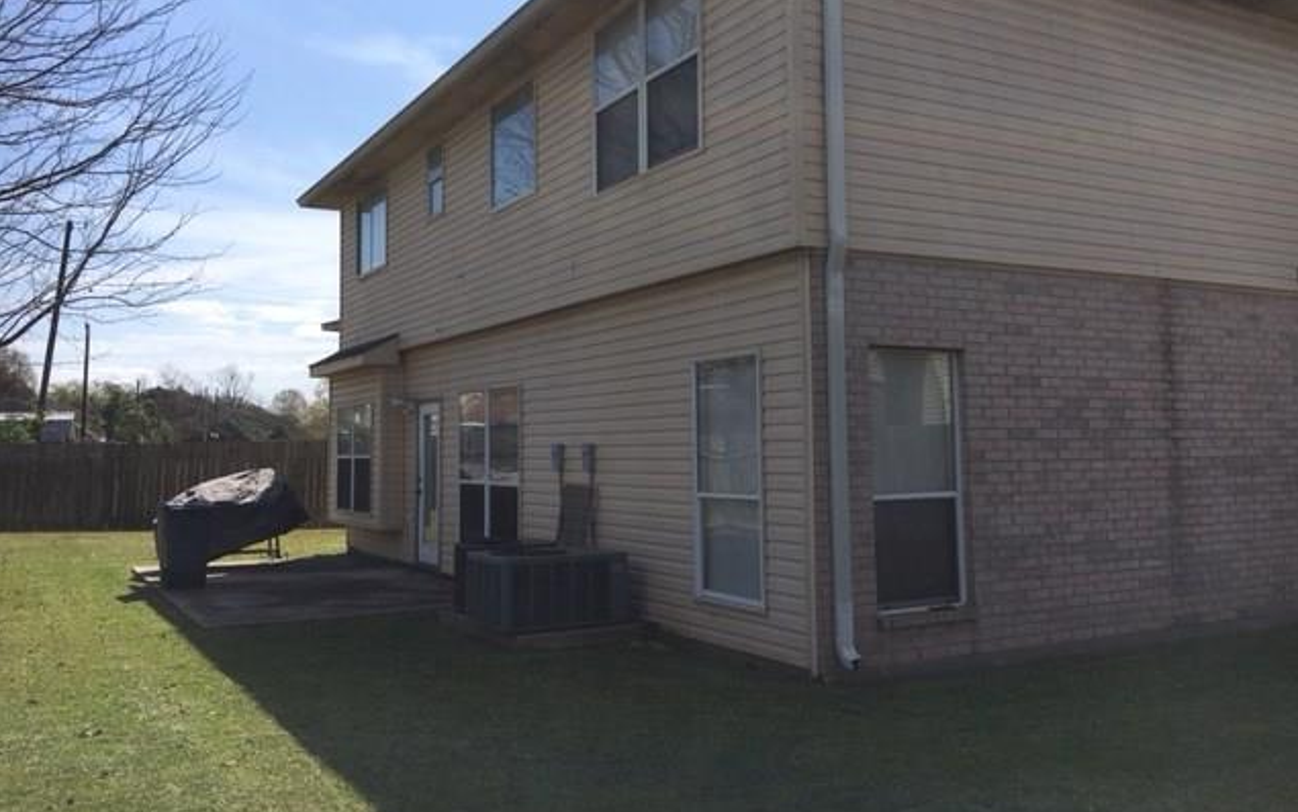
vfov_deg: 40.5
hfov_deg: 61.2
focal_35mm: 31
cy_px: 344
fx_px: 1097
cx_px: 648
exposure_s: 1/2404
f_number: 2.2
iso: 25
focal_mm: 4.15
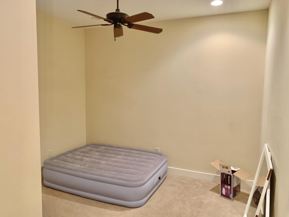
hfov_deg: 67.3
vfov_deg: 53.1
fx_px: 217
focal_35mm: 26
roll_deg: -0.5
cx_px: 144
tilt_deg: -4.4
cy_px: 108
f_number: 1.8
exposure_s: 1/40
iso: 320
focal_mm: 4.25
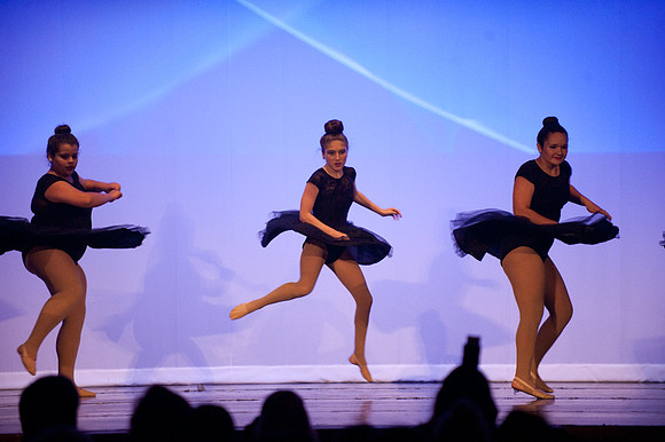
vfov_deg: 6.9
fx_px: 3692
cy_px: 221
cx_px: 332
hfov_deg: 10.3
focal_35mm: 200
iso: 3200
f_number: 2.8
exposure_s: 1/200
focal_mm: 200
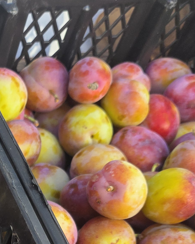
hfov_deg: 17.8
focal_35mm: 79
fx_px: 570
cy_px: 266
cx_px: -76
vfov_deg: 22.8
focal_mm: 6.3
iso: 64
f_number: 1.7
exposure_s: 1/359
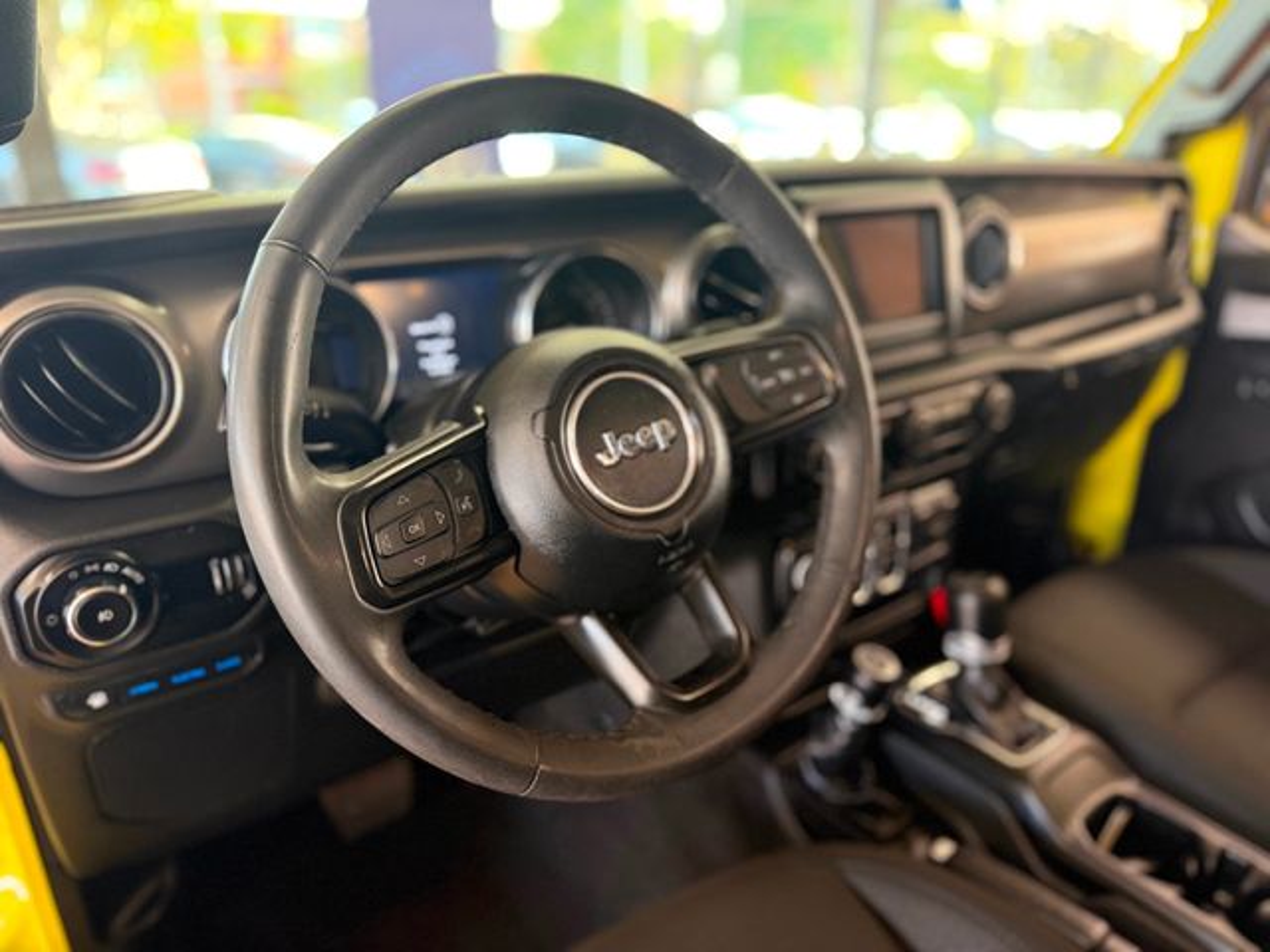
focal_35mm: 24
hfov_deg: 71.6
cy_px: 476
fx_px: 881
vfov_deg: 56.8
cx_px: 635
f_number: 1.78
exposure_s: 1/60
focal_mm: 6.76
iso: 320
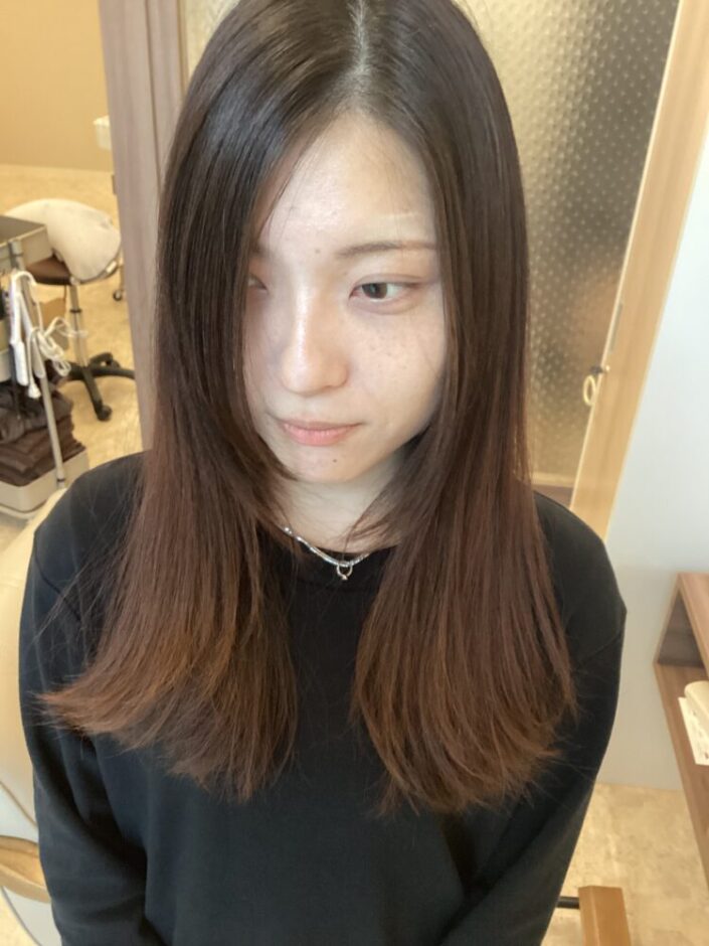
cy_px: 473
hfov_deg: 45.4
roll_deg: -2.0
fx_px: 847
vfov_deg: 58.4
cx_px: 354
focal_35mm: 31
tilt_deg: -34.6
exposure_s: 1/60
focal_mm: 3.3
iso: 160
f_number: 2.4
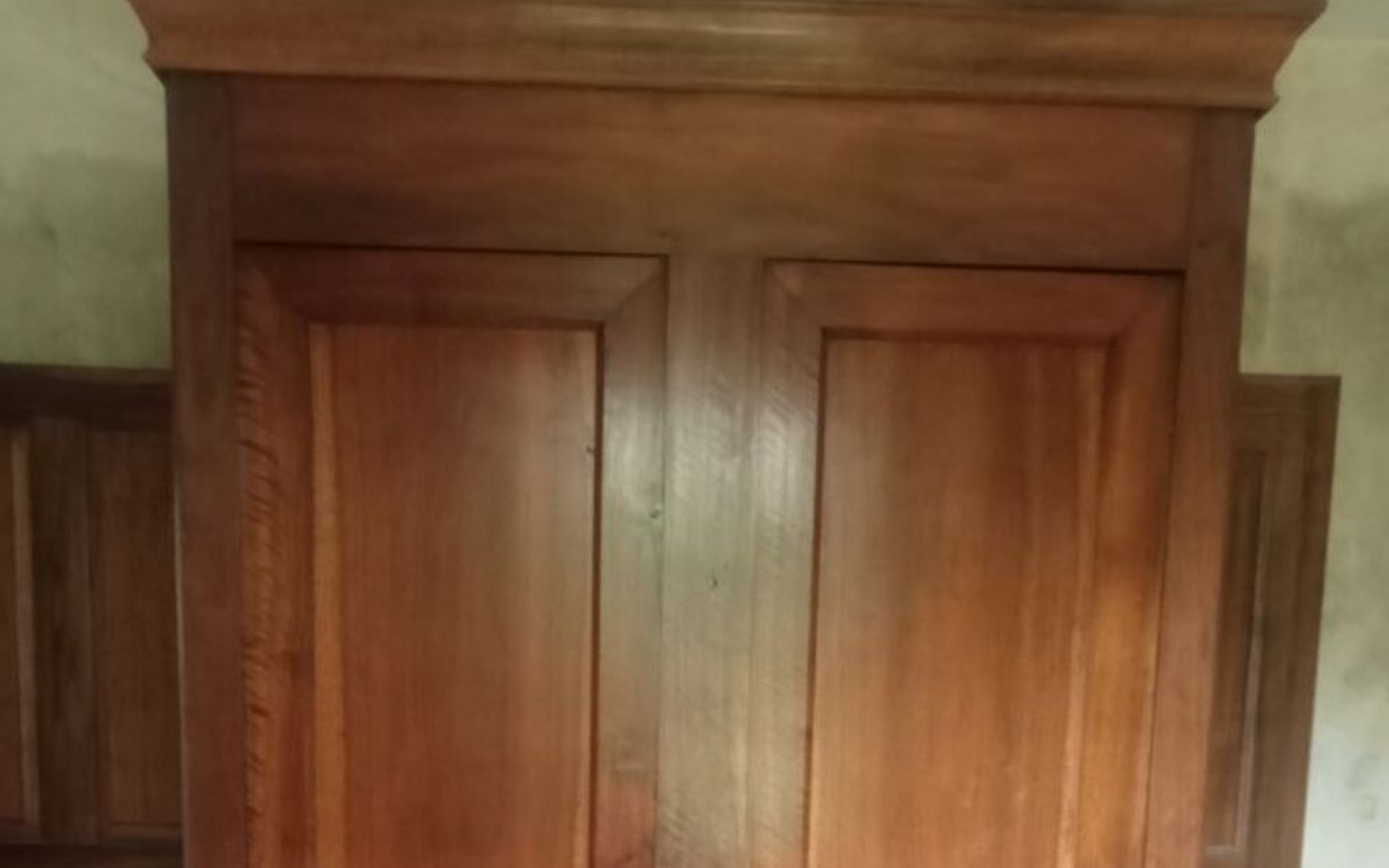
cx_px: 698
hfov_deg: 49.3
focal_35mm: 40
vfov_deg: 29.8
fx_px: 1514
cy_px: 867
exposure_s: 1/33.3
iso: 1349
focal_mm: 3.46
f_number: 2.2
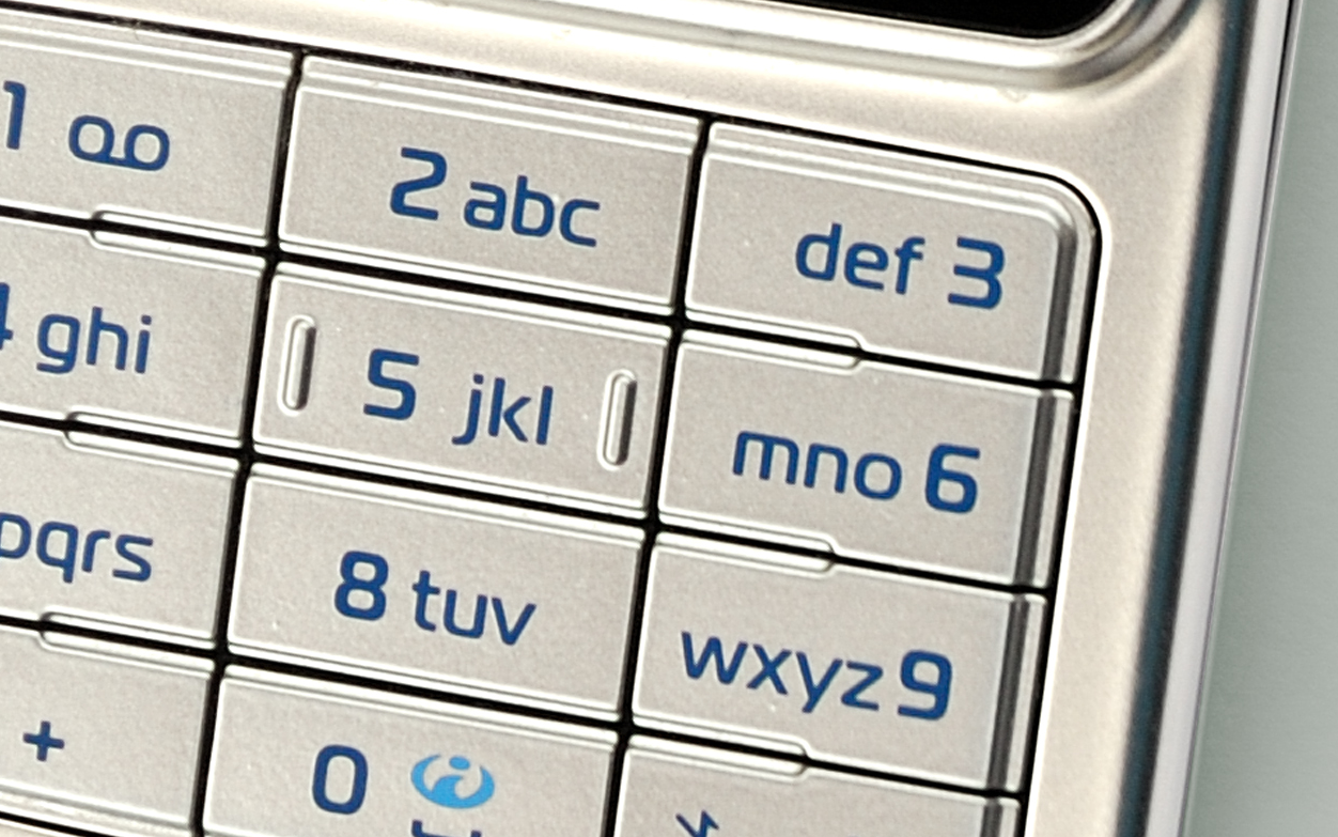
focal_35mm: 284
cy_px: -713
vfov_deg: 4.6
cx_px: 686
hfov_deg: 7.4
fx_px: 10358
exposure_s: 1/100
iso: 100
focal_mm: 60
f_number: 5
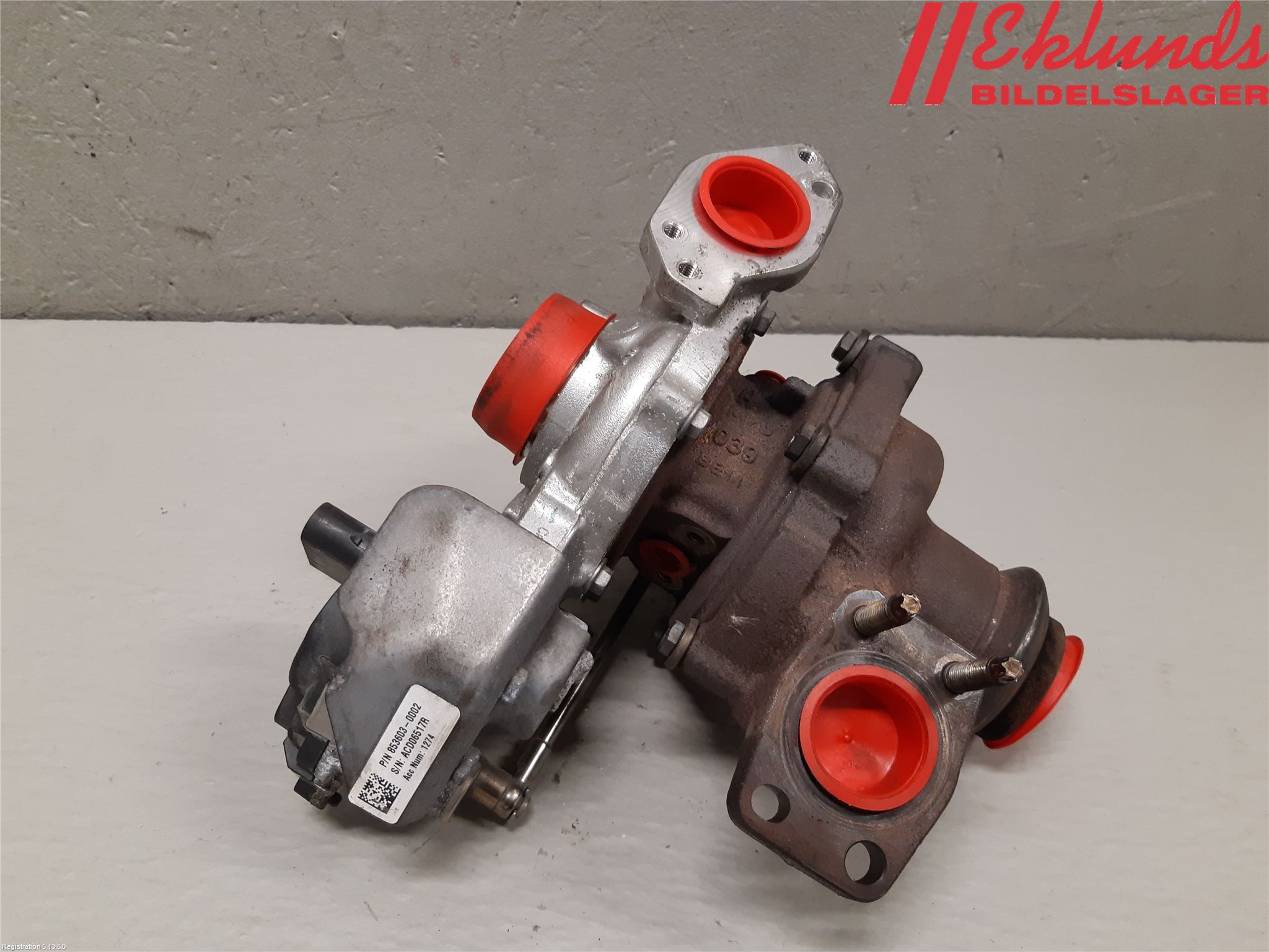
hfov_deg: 67.3
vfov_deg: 53.1
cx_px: 634
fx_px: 953
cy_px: 476
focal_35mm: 26
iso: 125
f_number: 1.7
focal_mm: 3.93
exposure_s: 1/50
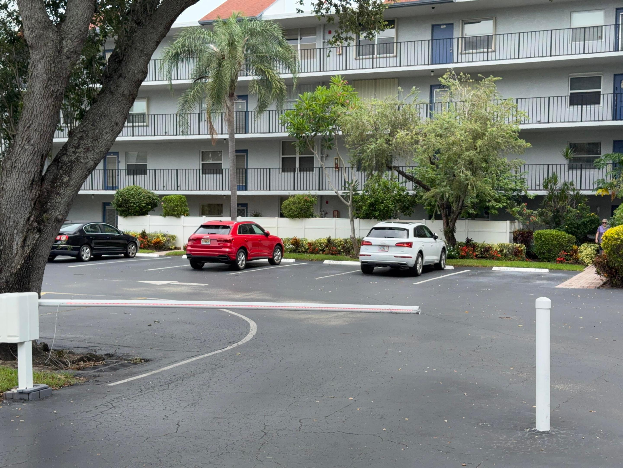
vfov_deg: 30.3
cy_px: 234
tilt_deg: -1.0
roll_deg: +0.0
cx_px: 312
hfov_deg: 39.7
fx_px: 864
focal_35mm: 48
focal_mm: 6.76
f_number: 1.78
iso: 80
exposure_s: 1/1838
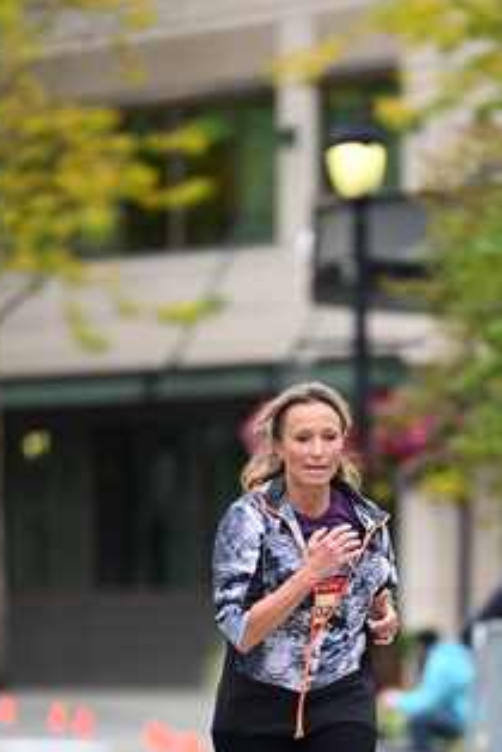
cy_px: 614
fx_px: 7299
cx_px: 329
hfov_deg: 3.9
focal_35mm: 349
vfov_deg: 5.9
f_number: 2.8
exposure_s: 1/1600
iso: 640
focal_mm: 200
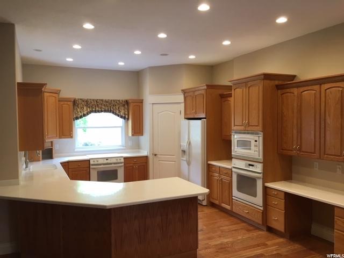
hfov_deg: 61.7
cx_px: 172
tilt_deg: -1.7
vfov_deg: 48.2
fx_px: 288
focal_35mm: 29
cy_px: 129
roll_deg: +0.9
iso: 40
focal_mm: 4.15
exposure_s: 1/30
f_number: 2.2
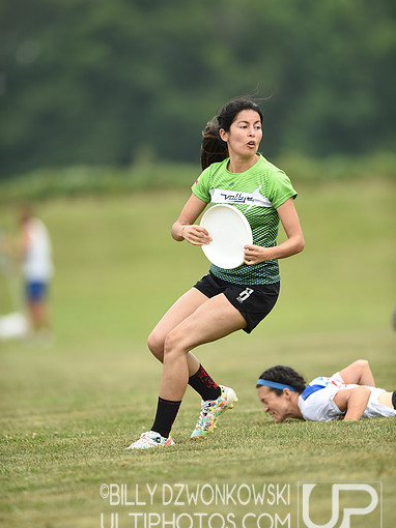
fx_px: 6671
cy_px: 248
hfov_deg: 3.4
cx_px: 199
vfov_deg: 4.5
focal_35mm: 437
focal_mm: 400
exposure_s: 1/1600
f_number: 2.8
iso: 320
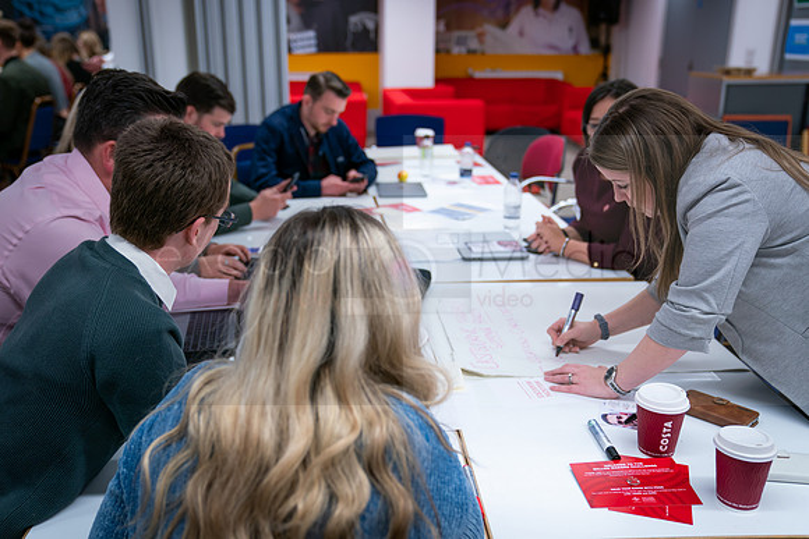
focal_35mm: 35
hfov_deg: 54.6
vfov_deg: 38.0
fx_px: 783
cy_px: 266
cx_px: 412
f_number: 2.8
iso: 500
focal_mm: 34
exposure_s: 1/60
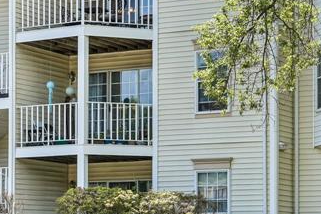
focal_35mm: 137
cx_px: 116
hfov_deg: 15.0
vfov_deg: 10.0
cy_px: 90
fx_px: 1221
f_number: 8
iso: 125
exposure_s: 1/250
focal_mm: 43
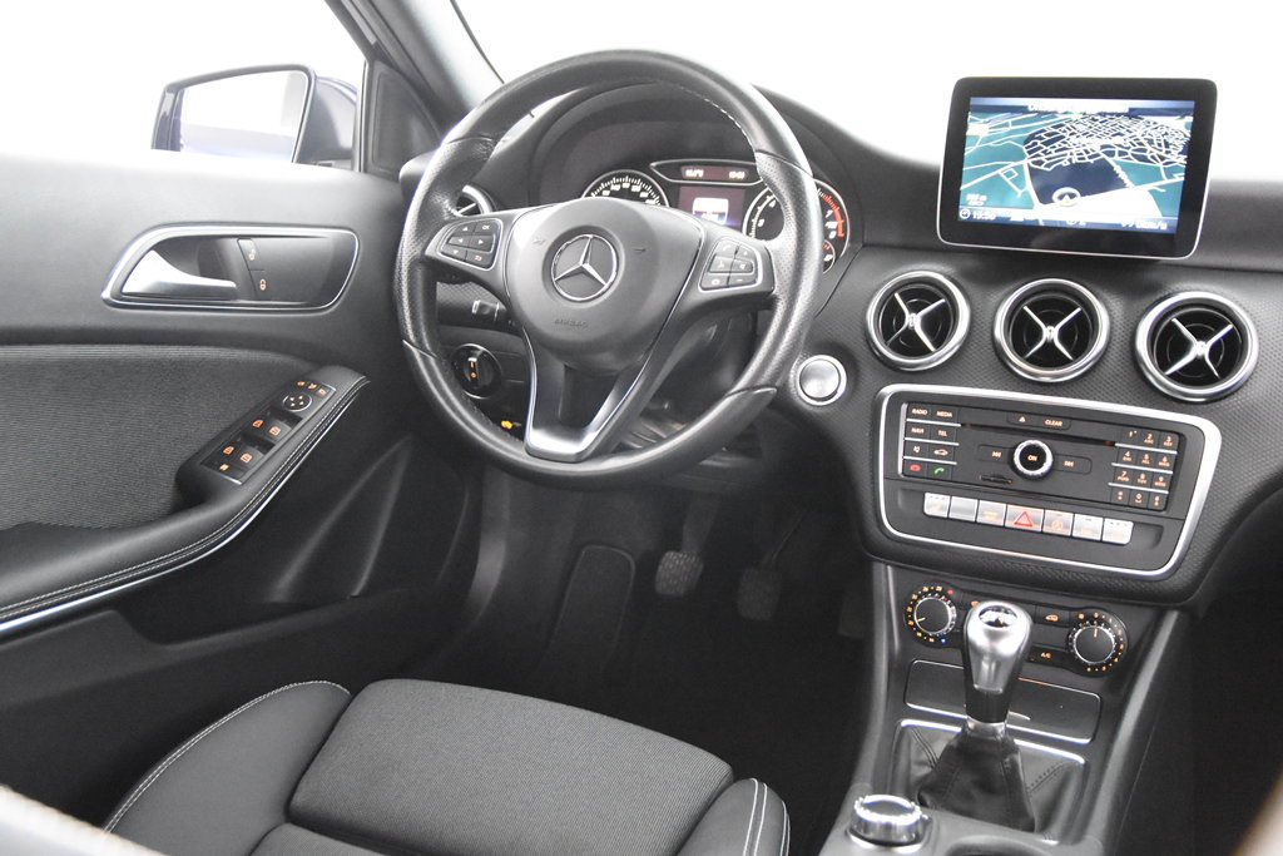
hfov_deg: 57.2
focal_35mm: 33
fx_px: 1176
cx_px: 642
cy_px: 428
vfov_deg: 40.0
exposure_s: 1/30
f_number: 3
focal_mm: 22
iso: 11400
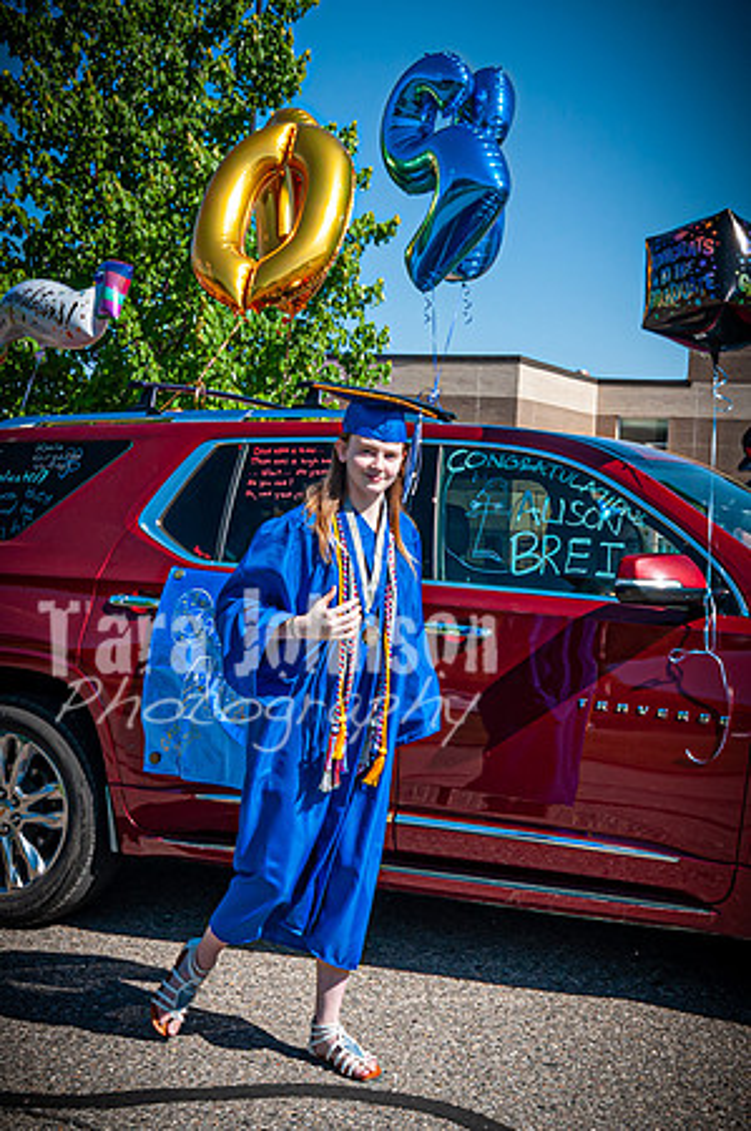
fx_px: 1648
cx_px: 518
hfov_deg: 25.5
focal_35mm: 53
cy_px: 538
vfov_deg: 37.8
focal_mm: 22
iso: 200
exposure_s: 1/320
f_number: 9
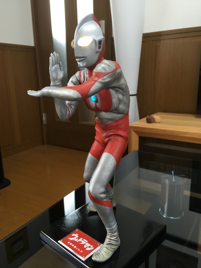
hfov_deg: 48.2
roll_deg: +2.3
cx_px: 100
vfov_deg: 61.7
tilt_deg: -13.9
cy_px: 134
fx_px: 225
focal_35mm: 29
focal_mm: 4.15
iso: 32
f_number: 2.2
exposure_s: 1/15
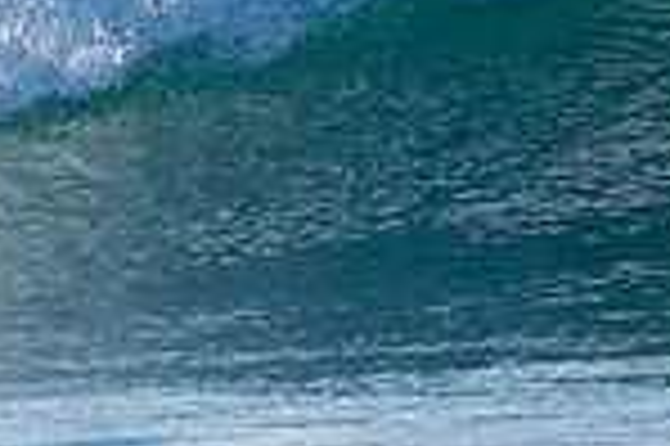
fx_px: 54359
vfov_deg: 0.5
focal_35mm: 2924
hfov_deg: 0.7
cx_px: -261
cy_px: -191
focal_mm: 500
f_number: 5.6
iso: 220
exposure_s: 1/1250
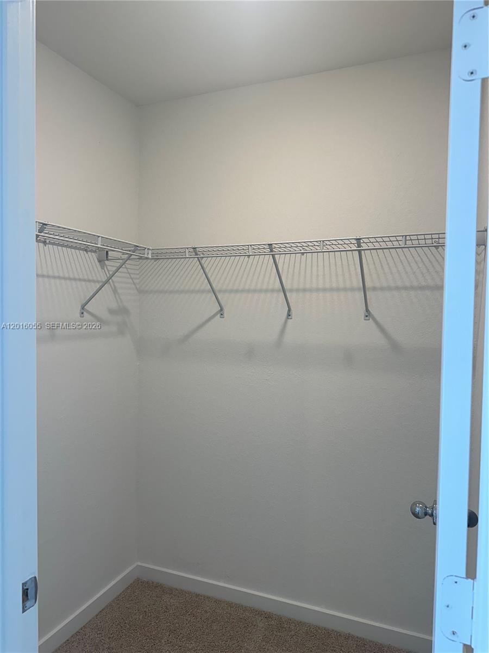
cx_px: 244
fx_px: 452
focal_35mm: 24
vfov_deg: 71.6
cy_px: 326
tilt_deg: +1.3
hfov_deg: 56.8
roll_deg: -1.0
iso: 100
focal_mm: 6.86
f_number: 1.78
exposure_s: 1/120
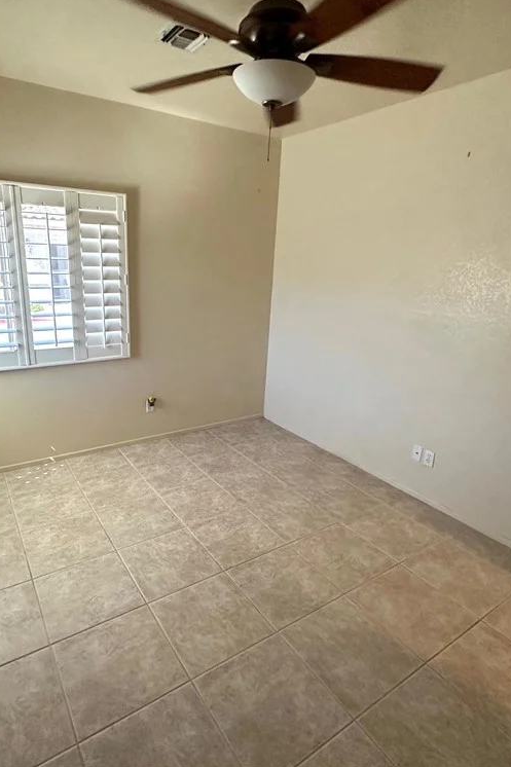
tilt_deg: -12.8
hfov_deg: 61.7
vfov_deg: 84.0
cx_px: 220
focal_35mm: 20
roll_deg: -2.6
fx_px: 426
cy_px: 374
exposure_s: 1/120
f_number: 2.2
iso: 320
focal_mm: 2.22
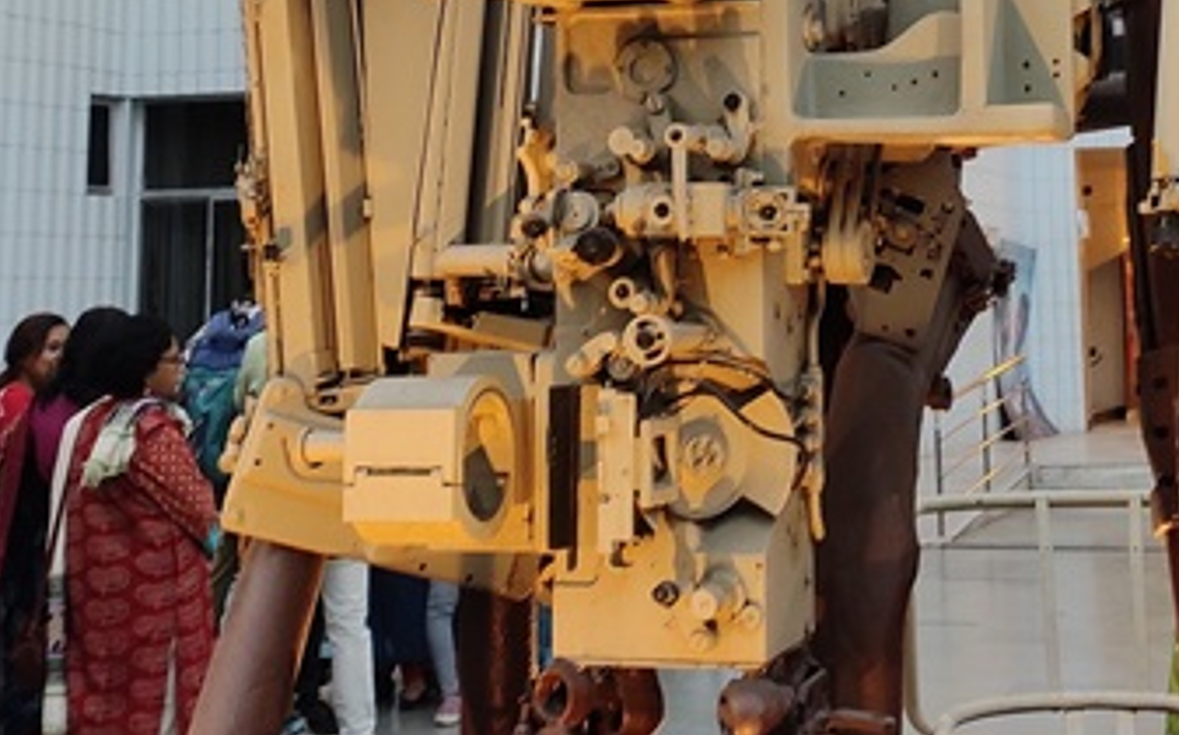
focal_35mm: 63
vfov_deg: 19.9
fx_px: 2023
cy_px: -28
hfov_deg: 32.1
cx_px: 826
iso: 127
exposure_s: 1/33
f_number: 1.79
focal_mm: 4.74
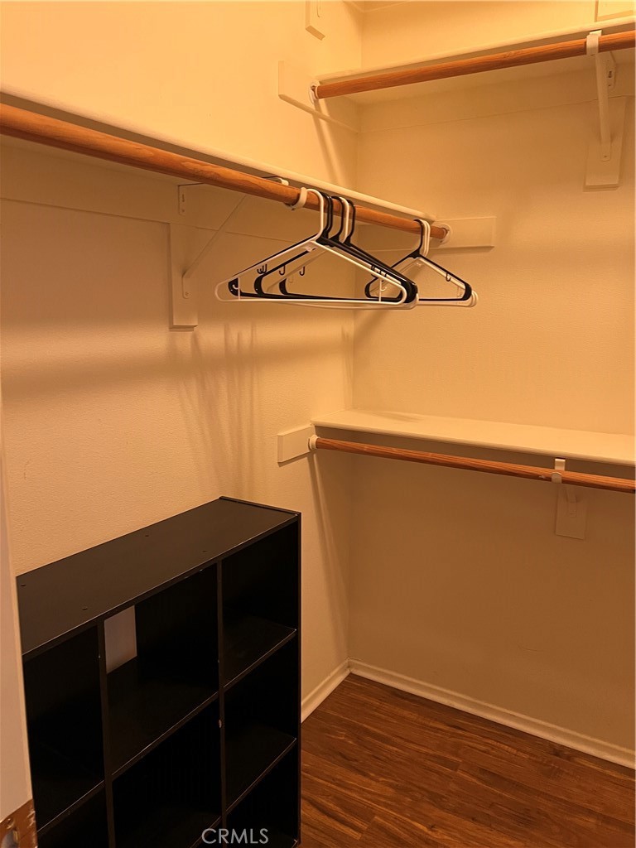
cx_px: 318
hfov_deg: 53.1
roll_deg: -0.1
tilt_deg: -9.6
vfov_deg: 67.3
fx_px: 637
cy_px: 424
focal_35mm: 26
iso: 200
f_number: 1.5
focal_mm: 5.7
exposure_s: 1/60
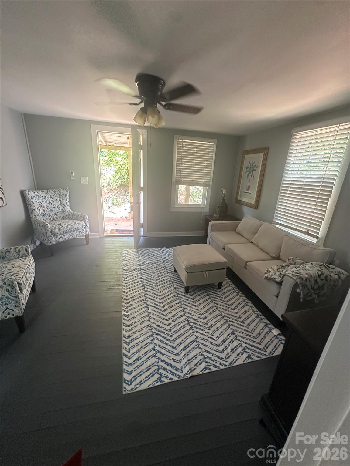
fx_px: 189
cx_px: 175
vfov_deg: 102.1
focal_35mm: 14
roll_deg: -4.2
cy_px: 233
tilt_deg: -18.3
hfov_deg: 85.7
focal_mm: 2.22
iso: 320
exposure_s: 1/66
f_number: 2.2
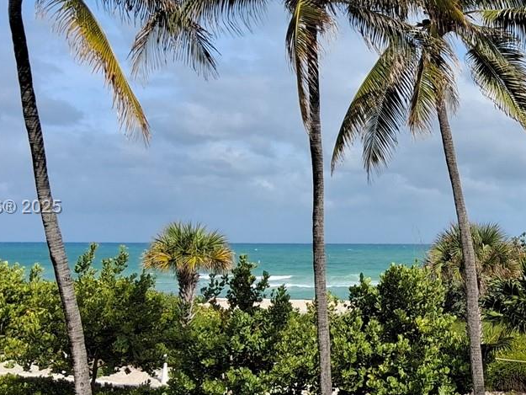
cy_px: 208
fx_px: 973
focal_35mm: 64
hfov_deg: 29.1
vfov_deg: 22.9
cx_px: 465
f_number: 2
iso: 50
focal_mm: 3.08
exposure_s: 1/2257
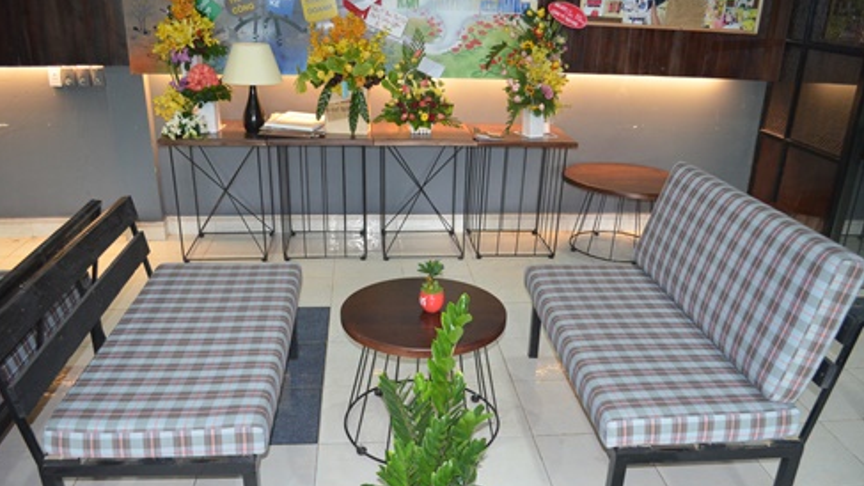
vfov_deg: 40.0
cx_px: 435
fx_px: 664
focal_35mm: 29
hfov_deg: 66.1
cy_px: 290
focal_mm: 18
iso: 2200
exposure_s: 1/60
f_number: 3.5
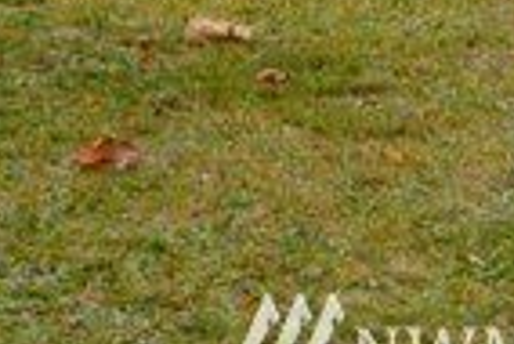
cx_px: 440
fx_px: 2944
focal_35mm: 206
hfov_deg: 9.9
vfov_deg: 6.0
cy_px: -833
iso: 400
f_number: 9
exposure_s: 1/125
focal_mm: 18
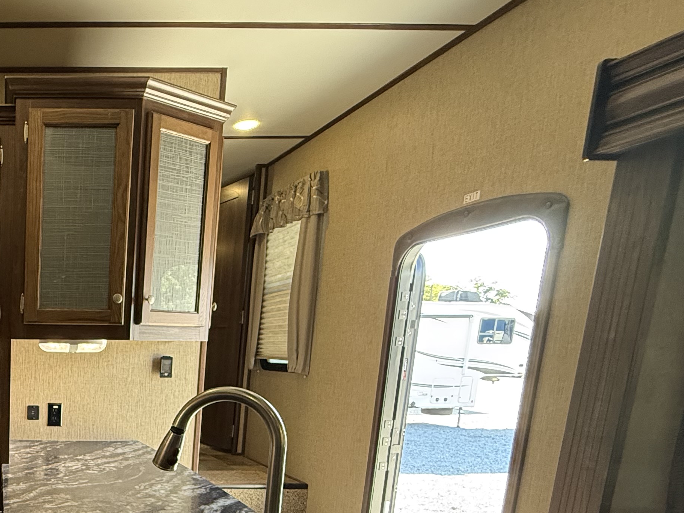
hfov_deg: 47.8
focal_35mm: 31
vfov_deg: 42.1
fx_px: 613
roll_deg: +0.6
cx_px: -7
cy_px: 453
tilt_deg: -9.5
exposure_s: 1/86
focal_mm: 2.22
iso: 320
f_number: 2.2
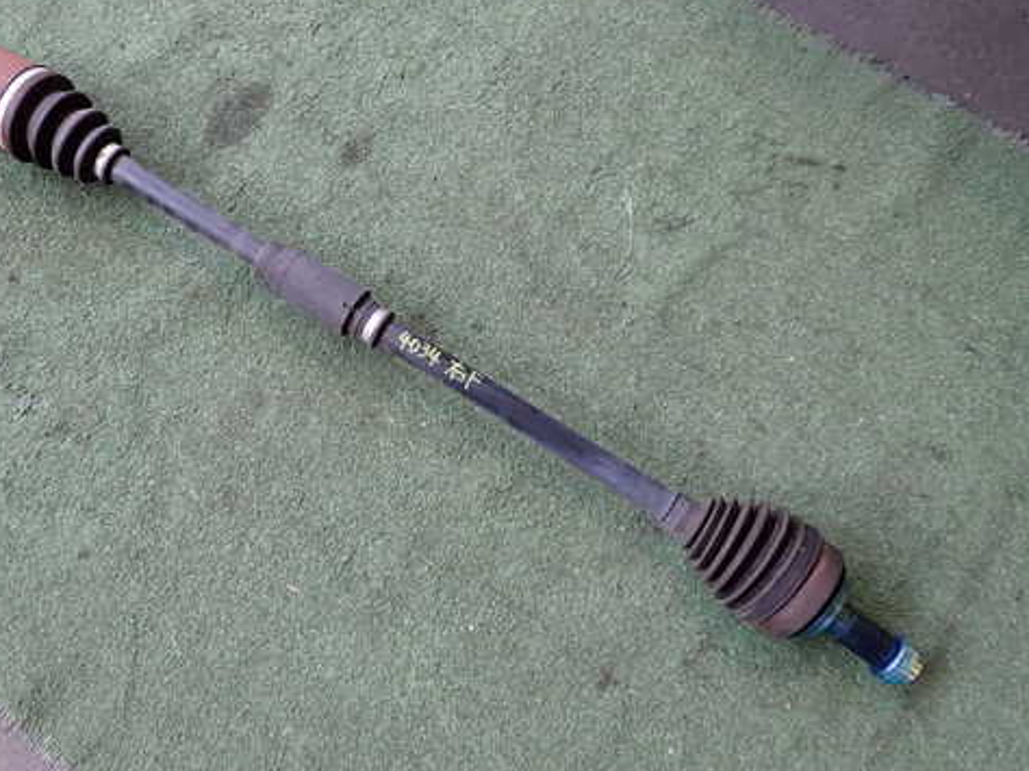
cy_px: 374
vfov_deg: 37.7
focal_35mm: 38
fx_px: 1129
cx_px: 382
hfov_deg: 48.5
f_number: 2.3
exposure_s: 1/60
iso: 200
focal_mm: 5.4
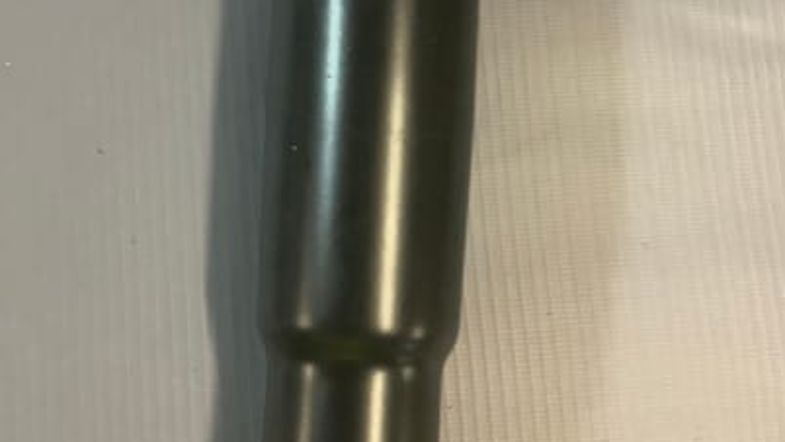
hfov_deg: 48.3
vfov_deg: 27.9
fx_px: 874
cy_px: 101
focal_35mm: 42
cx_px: 348
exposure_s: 1/33
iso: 400
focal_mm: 3.3
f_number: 2.4
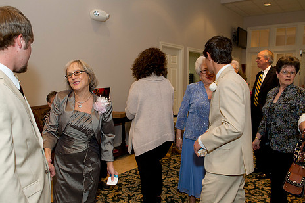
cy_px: 117
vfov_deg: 43.5
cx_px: 147
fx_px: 254
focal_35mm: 30
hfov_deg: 61.9
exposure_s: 1/80
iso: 1250
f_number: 4.5
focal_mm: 24
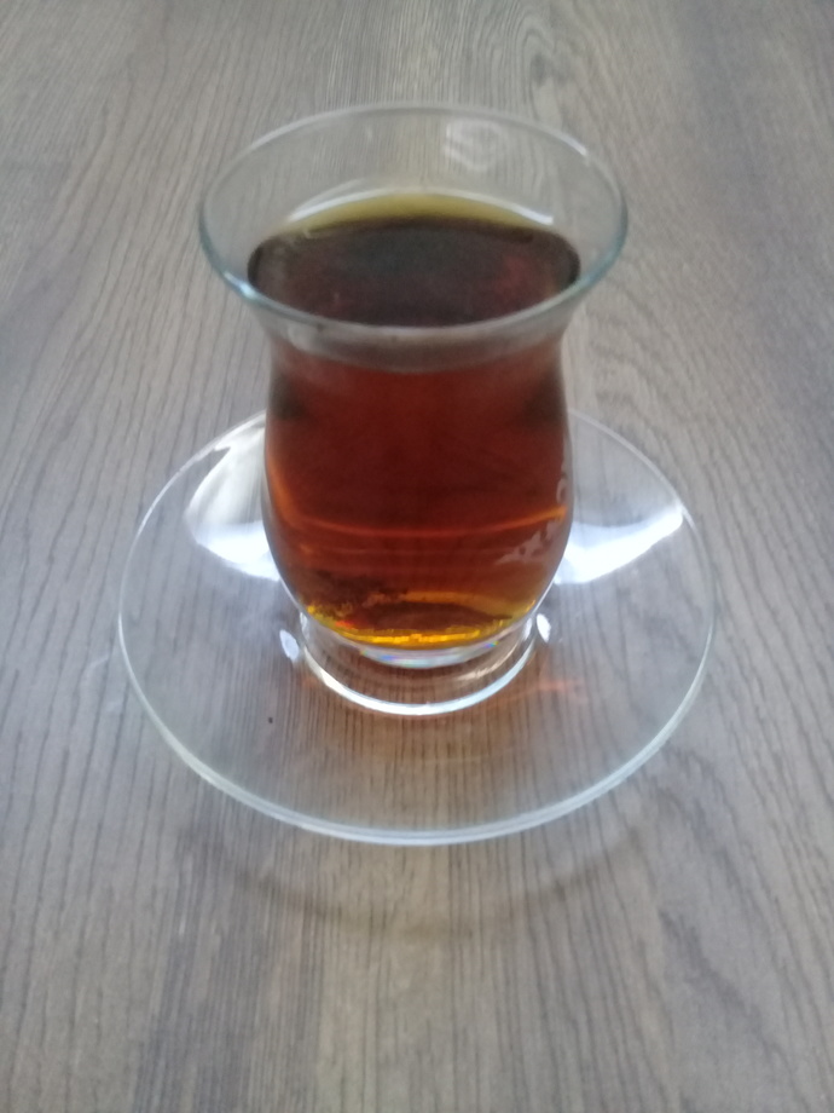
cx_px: 417
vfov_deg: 58.4
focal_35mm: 31
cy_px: 556
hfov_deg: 45.4
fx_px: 996
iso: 400
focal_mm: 3.3
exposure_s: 1/17
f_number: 2.2
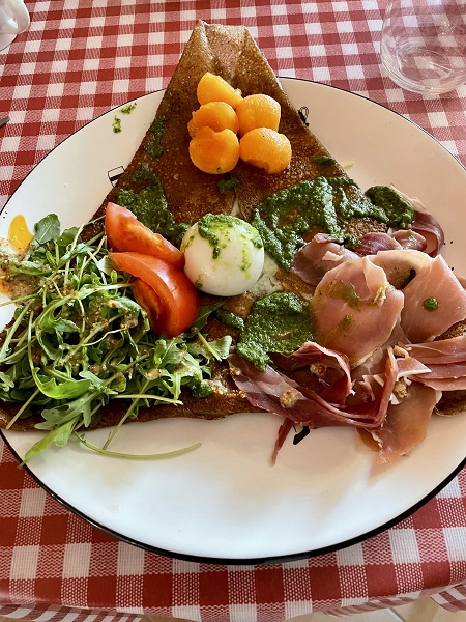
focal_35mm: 26
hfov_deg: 53.1
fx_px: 467
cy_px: 311
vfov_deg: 67.3
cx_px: 233
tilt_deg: -64.1
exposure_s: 1/50
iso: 320
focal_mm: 4.2
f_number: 1.6
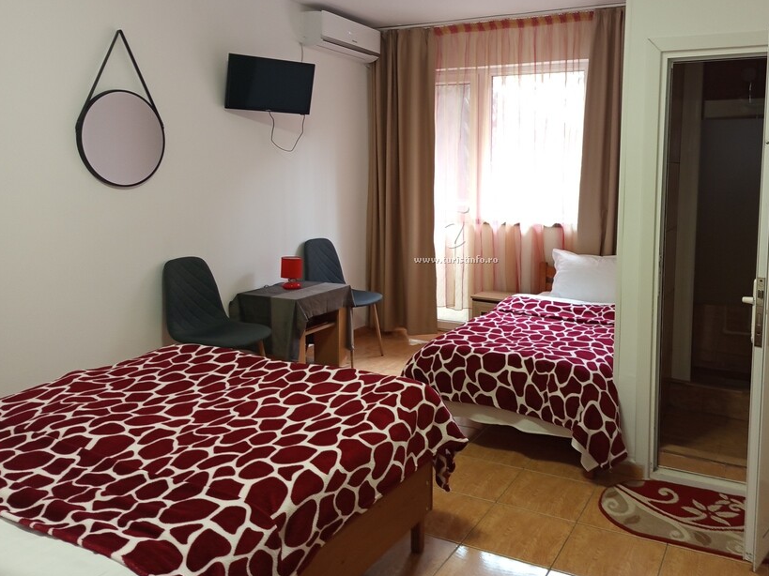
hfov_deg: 59.6
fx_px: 666
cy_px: 233
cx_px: 455
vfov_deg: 46.5
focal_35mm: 30
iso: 362
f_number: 1.7
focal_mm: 5.24
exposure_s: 1/33.3
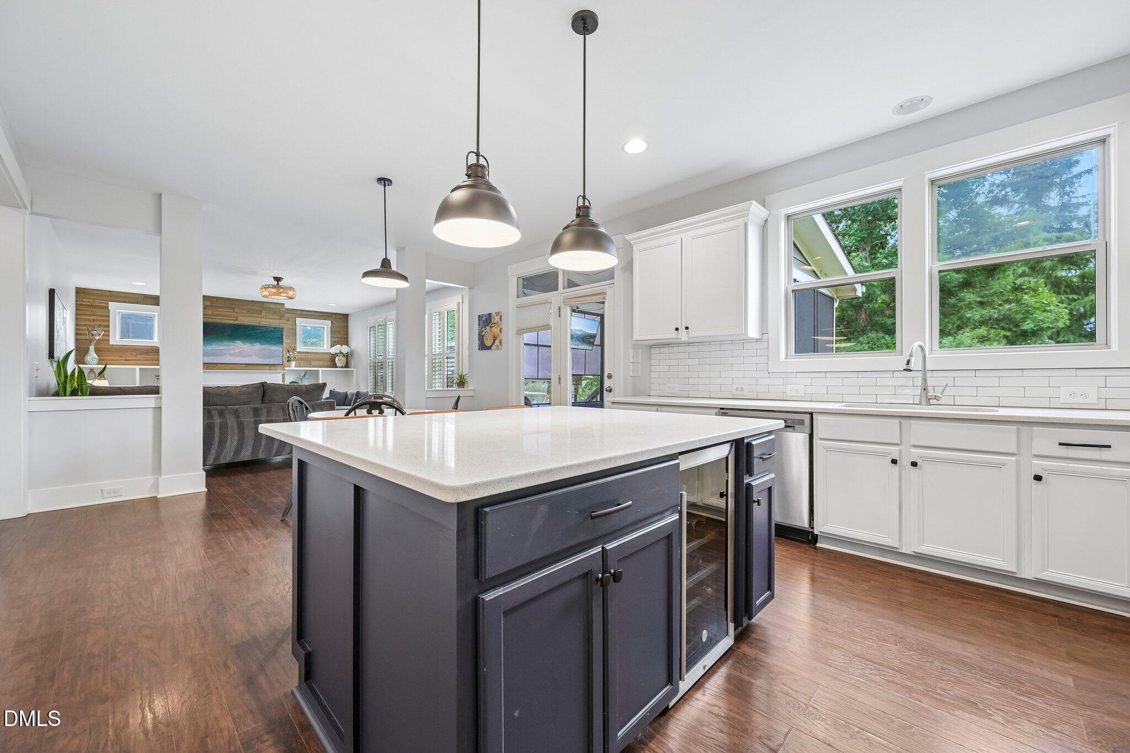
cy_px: 376
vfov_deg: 81.2
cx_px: 565
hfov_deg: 104.3
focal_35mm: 14
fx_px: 439
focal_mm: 14
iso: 400
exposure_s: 1/8
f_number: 8
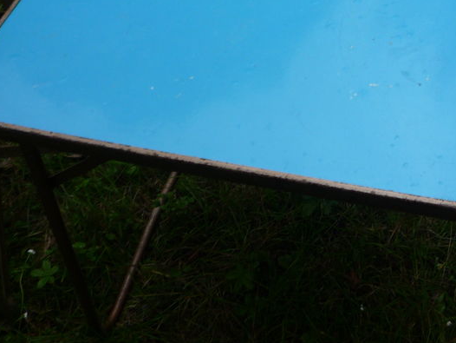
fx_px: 751
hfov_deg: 33.1
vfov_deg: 25.4
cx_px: 341
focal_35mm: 57
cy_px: 94
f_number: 3.3
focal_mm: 5.2
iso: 125
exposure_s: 1/30
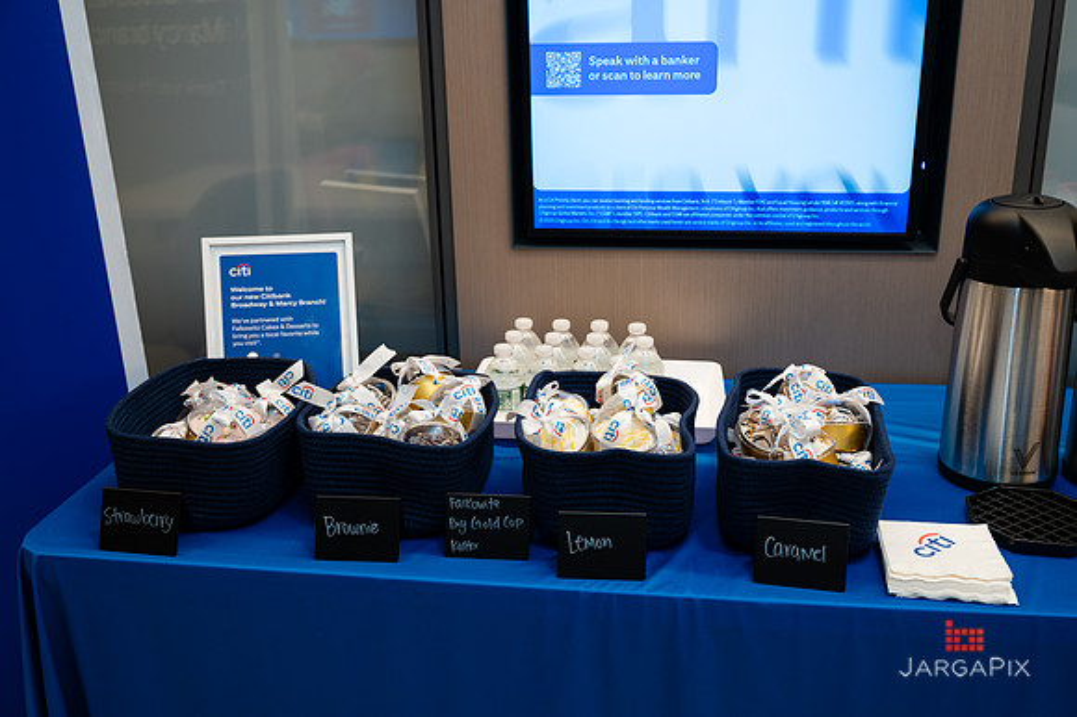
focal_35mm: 36
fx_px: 1066
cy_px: 357
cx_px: 544
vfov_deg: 37.2
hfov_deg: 53.6
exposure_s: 1/160
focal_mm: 35
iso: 400
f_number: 4
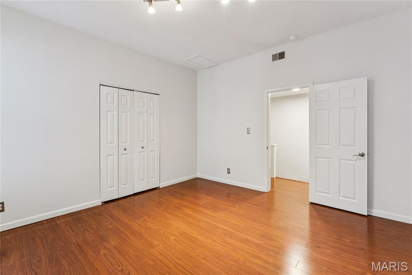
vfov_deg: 74.1
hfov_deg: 97.1
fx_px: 182
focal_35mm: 16
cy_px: 138
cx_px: 206
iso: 320
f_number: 13
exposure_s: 1
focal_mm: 15.9
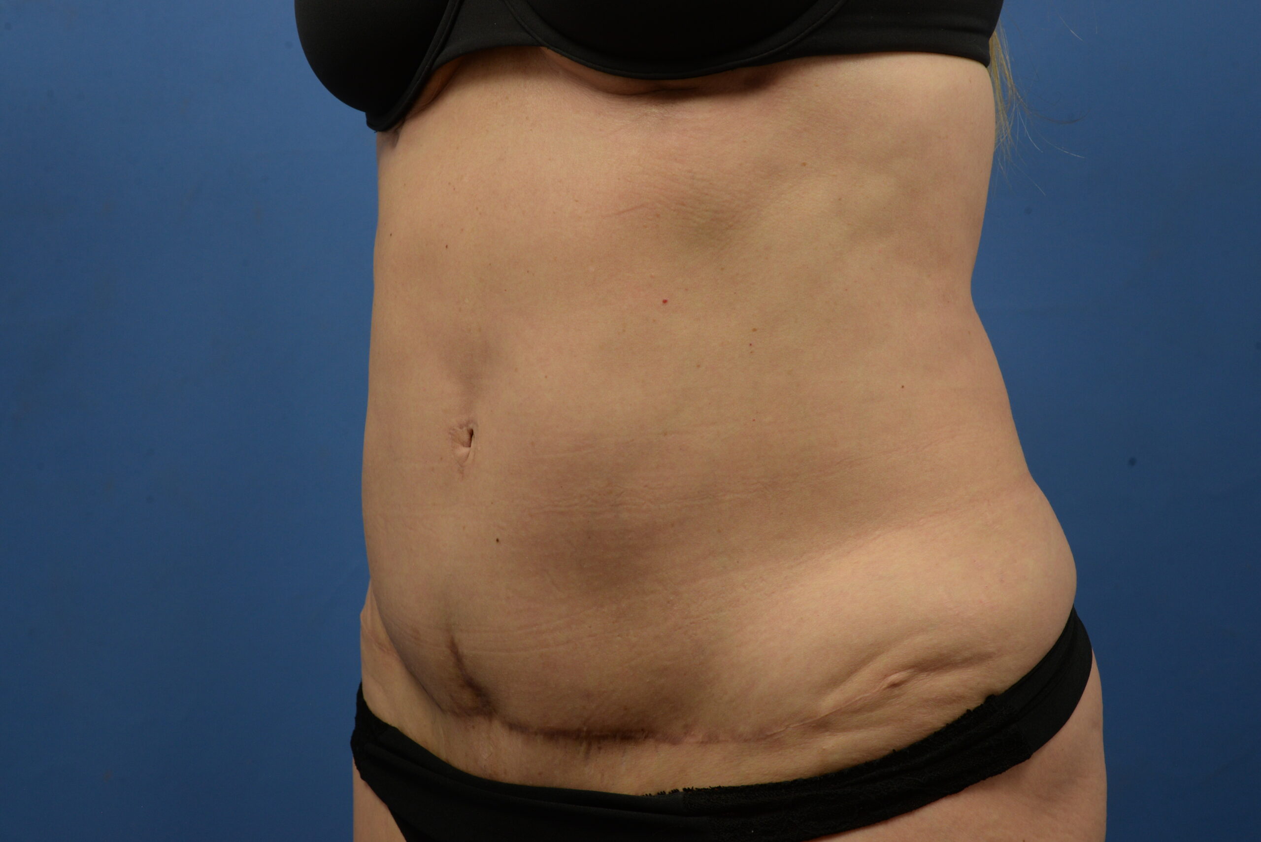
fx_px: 2102
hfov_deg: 33.4
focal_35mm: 60
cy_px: 421
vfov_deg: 22.6
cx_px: 630
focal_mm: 60
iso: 800
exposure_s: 1/60
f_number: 11
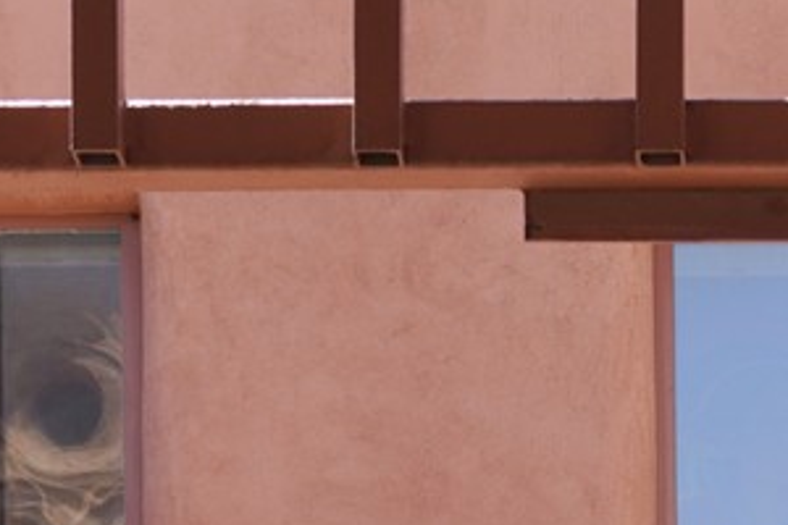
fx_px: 4531
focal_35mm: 207
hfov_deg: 9.9
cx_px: 777
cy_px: 1722
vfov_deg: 6.0
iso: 100
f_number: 9
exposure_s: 1/100
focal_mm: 31
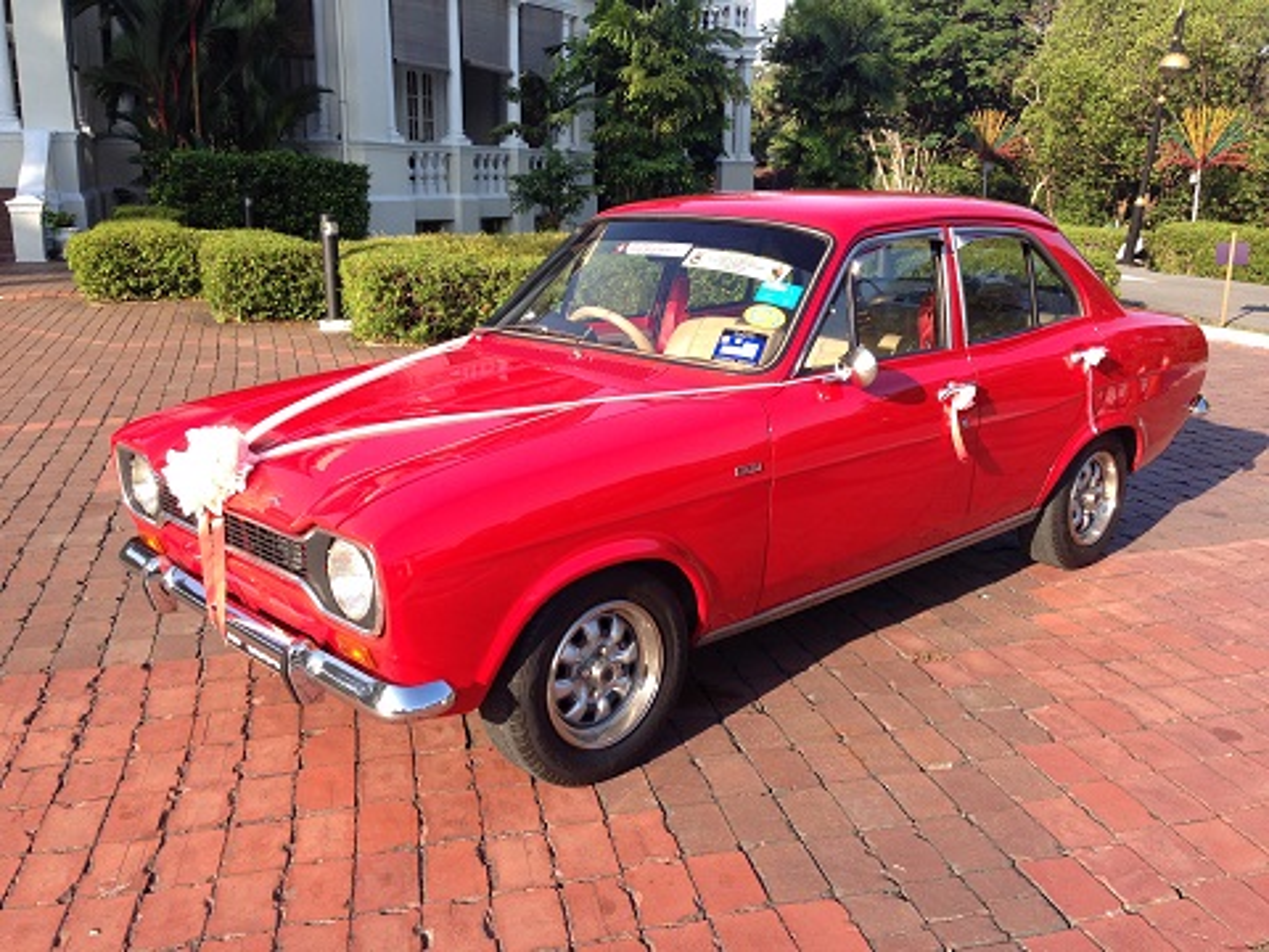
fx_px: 1210
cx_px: 634
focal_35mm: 33
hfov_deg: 55.4
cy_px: 476
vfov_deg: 42.9
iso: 50
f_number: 2.4
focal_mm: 4.12
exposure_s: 1/471
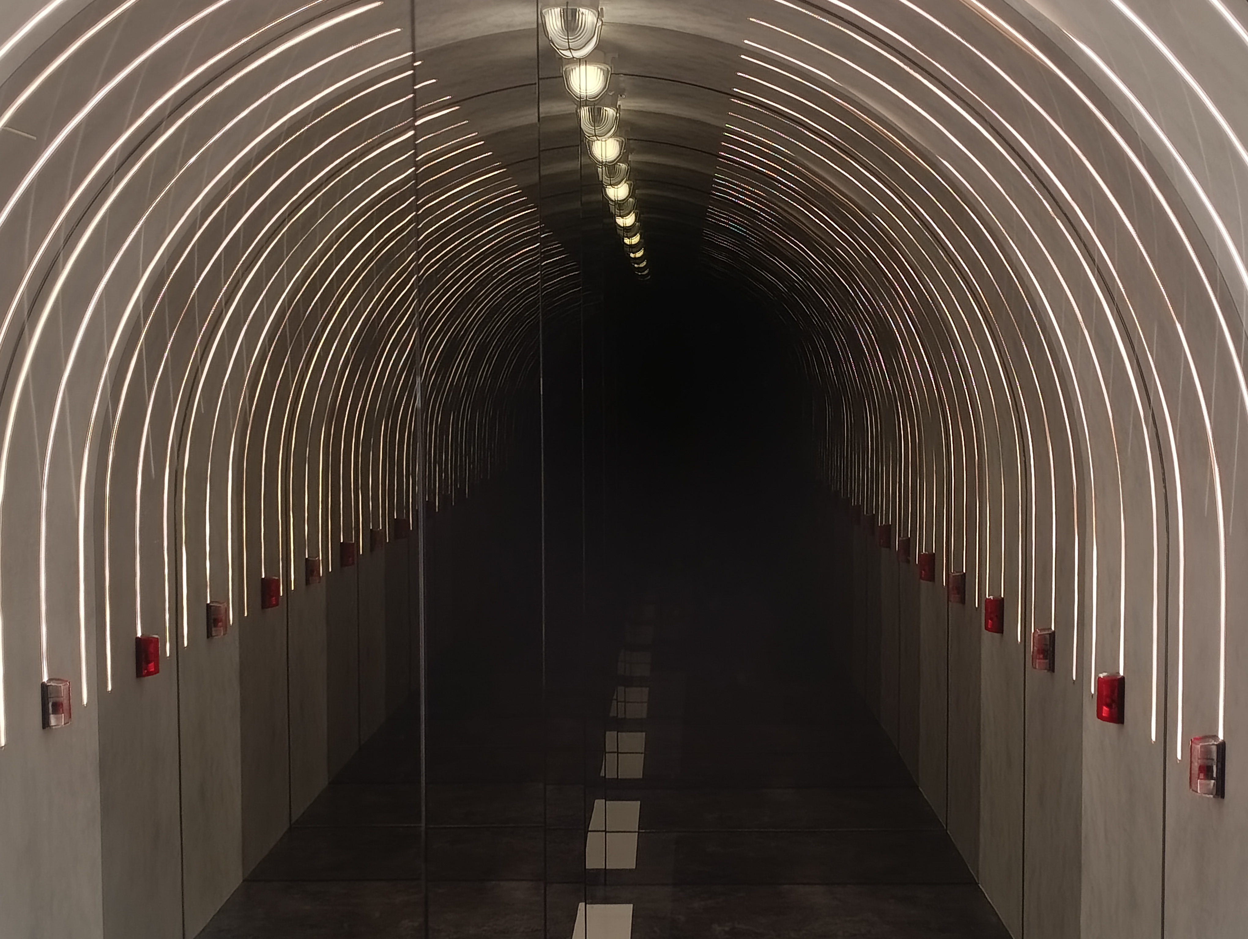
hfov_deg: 44.7
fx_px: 1516
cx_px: 624
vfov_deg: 34.4
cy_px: 470
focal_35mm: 42
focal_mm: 6.11
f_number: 1.65
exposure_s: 1/25
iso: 964
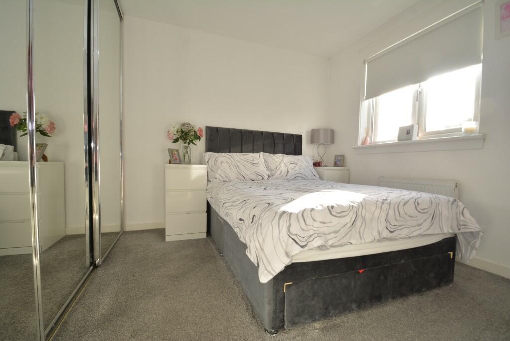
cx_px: 255
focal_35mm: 15
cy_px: 170
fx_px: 213
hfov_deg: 100.4
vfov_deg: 77.4
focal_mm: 10
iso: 100
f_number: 10
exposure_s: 1/15
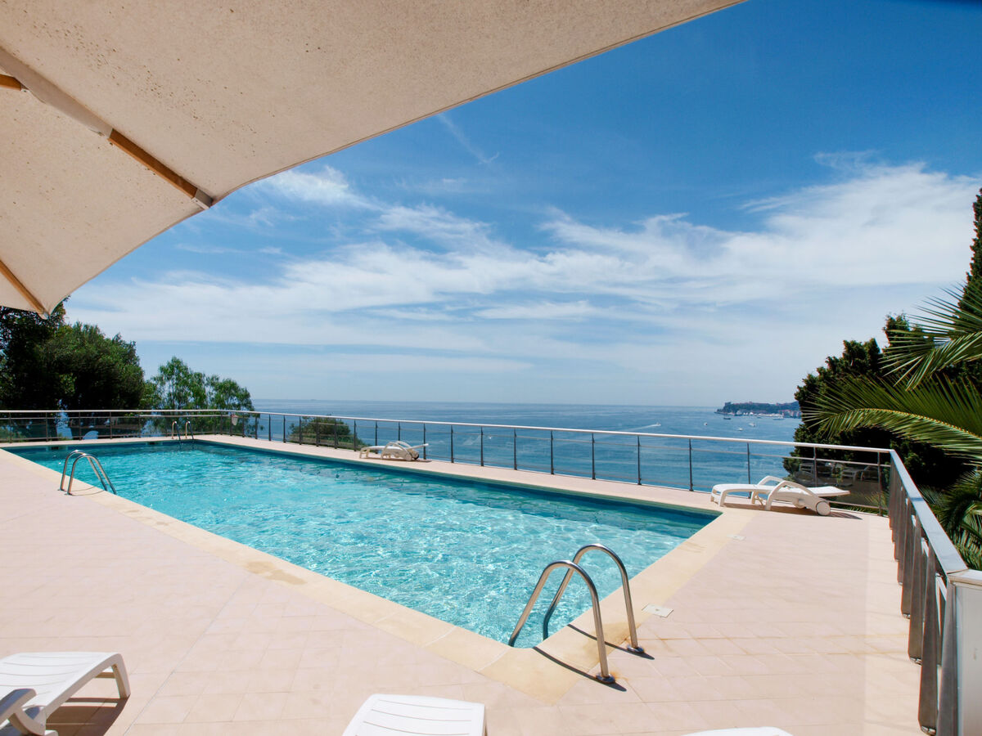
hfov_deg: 87.8
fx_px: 511
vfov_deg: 71.6
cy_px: 368
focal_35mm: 18
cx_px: 491
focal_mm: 9
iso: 100
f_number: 10
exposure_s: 1/400
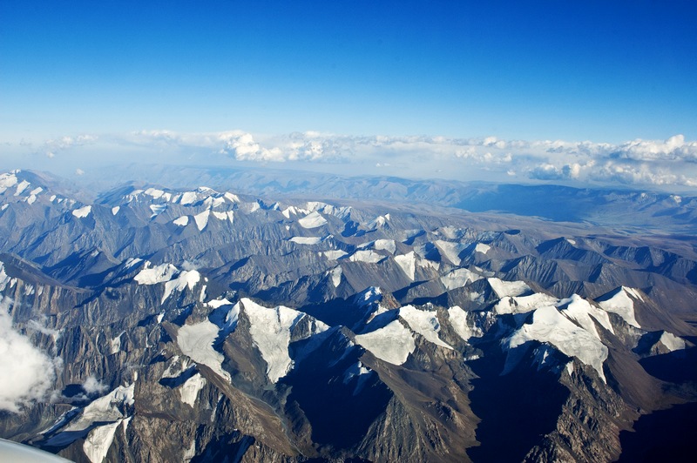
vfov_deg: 31.8
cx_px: 348
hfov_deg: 46.4
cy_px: 232
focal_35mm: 42
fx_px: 812
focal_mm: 28
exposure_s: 1/200
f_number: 10
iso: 200
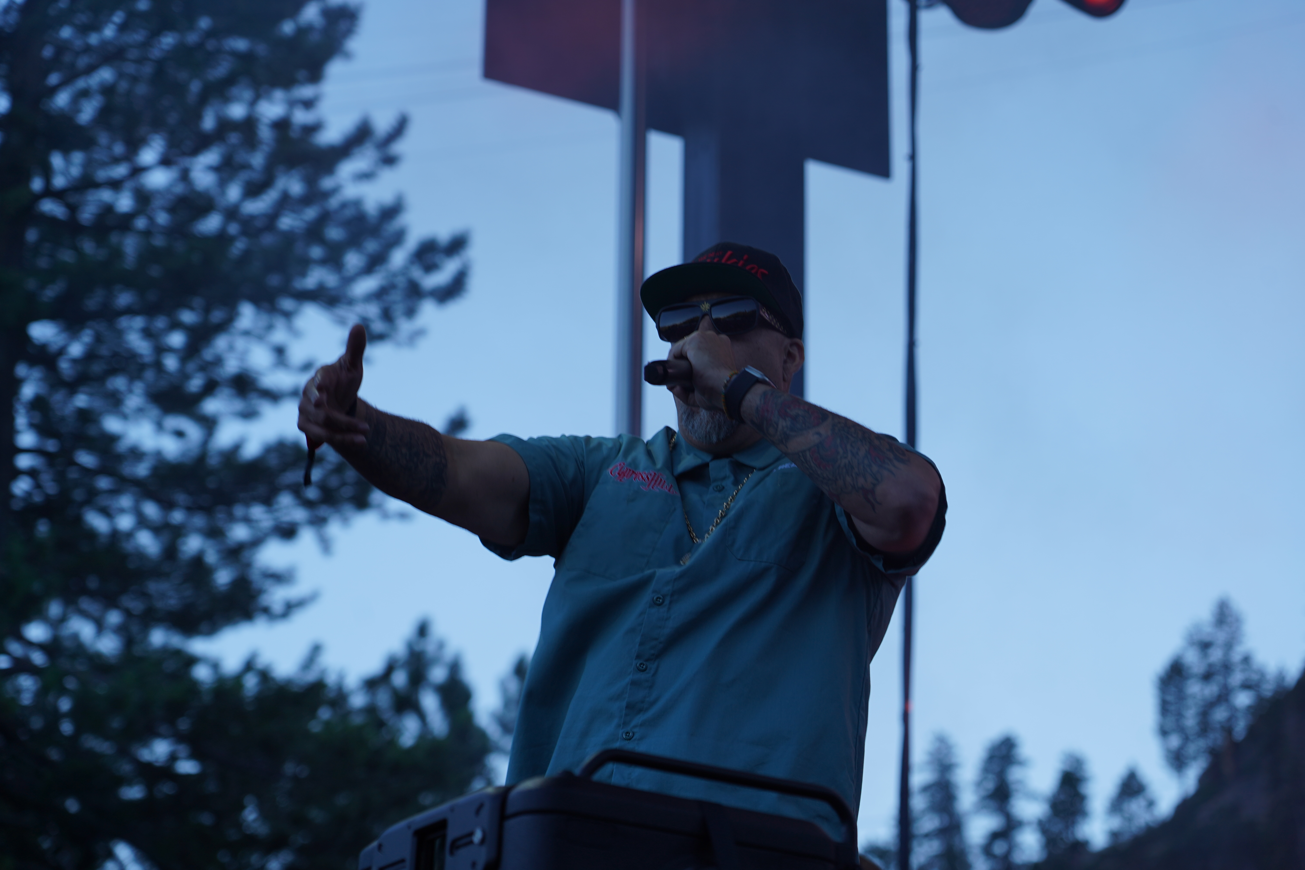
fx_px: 3806
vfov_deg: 13.0
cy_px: 435
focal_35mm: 105
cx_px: 652
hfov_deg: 19.5
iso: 100
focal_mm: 105
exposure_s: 1/200
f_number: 5
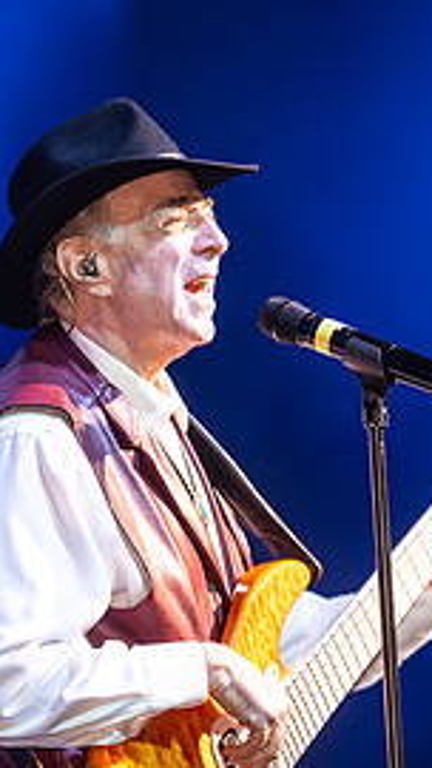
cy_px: 437
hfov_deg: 4.0
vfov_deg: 7.1
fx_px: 6187
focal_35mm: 304
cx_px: 412
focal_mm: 135
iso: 320
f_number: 1.8
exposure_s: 1/250
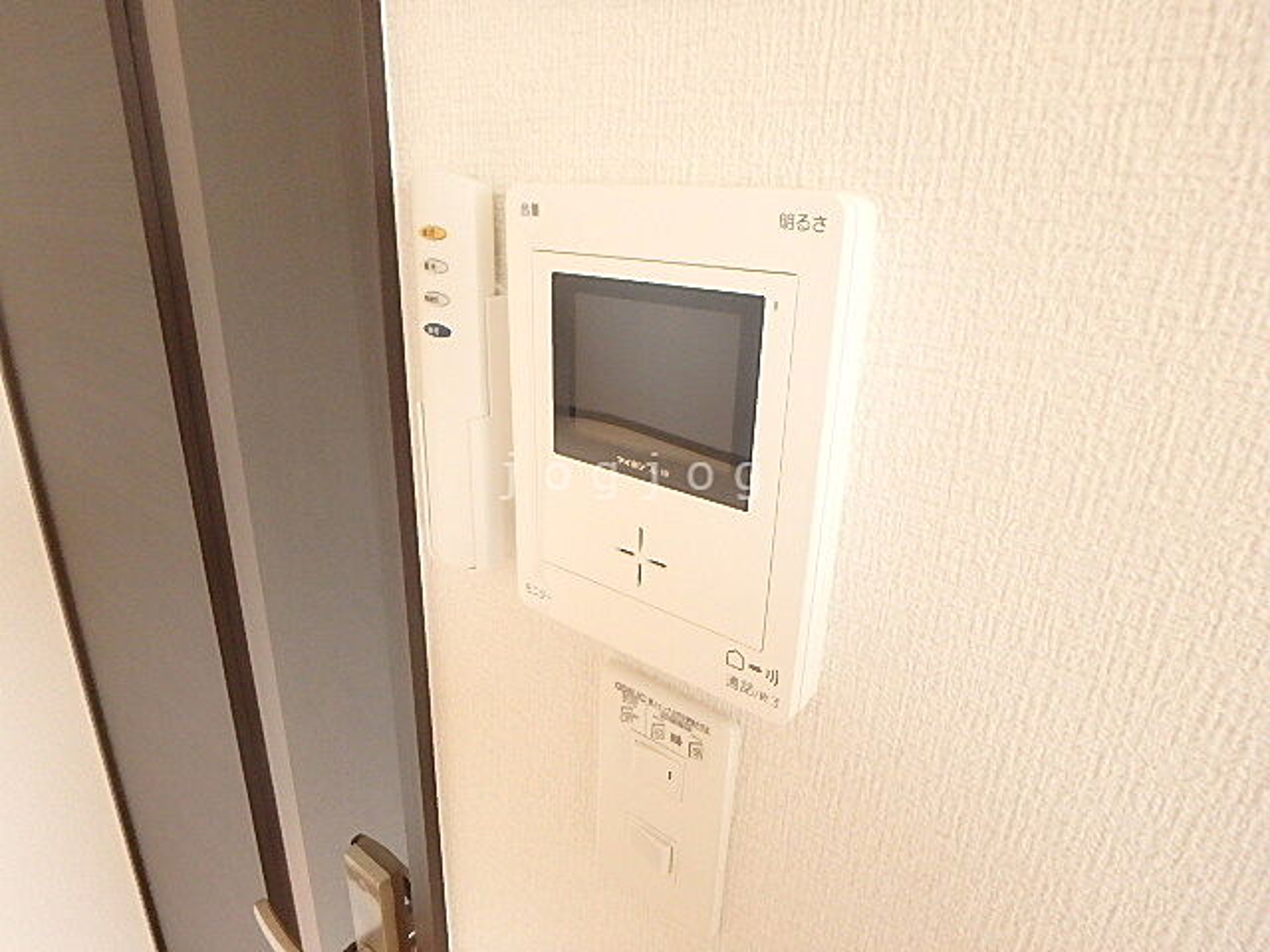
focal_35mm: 21
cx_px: 635
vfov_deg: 63.4
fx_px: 770
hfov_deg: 79.0
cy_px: 476
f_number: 3.5
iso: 640
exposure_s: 1/30
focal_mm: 3.7
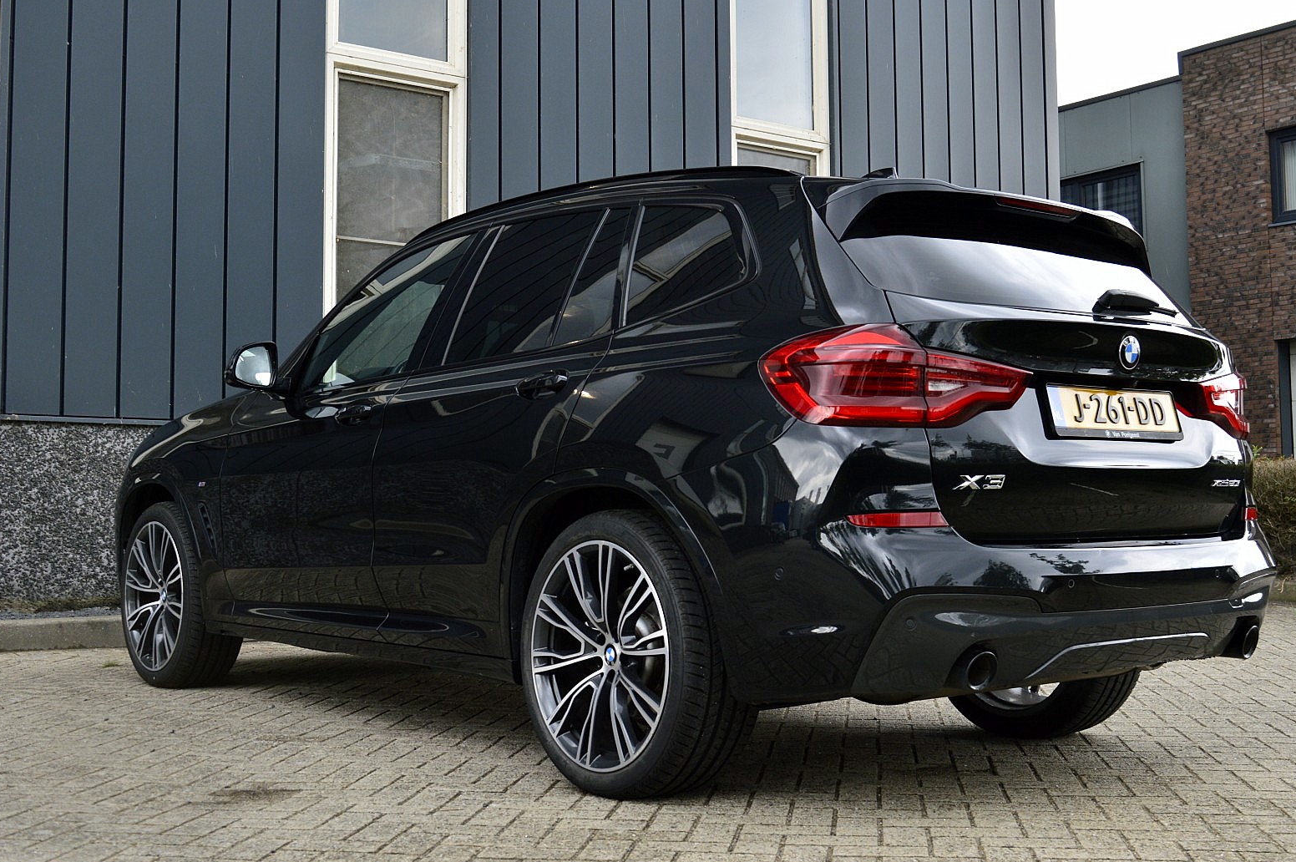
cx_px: 673
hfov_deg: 43.2
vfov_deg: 29.5
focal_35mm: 46
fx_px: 1637
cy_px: 417
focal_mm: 29
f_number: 9
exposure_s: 1/100
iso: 400
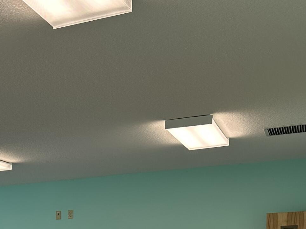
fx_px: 663
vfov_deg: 17.9
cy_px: 327
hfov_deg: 23.1
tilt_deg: -4.9
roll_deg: +1.1
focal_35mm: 75
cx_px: -89
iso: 80
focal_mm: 6.86
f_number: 1.78
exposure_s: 1/161
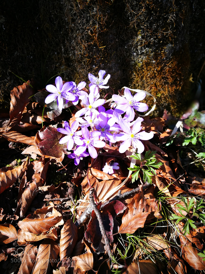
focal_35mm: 27
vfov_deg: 65.3
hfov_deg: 51.4
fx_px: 213
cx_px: 102
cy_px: 137
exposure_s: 1/288
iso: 50
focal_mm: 4.5
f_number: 4
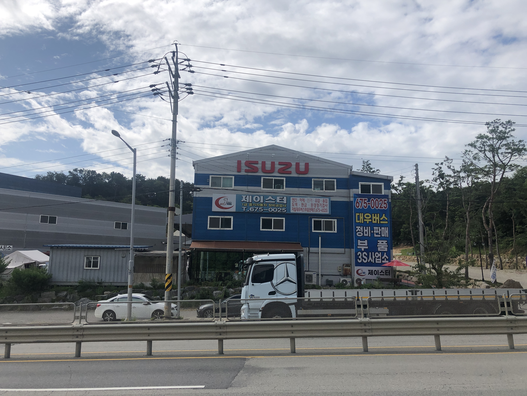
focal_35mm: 28
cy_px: 198
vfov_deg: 49.7
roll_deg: +0.4
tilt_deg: +8.7
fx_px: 426
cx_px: 264
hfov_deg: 63.4
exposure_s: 1/4367
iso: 20
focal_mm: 4
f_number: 1.8
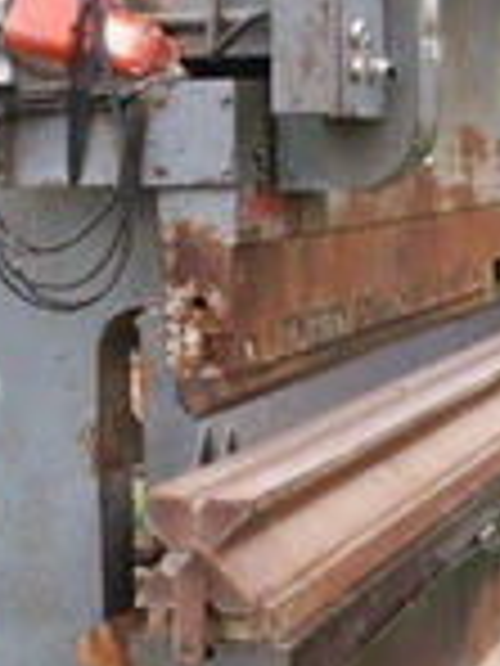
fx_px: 1868
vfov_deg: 20.2
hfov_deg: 15.2
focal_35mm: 97
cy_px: 356
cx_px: 248
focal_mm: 6
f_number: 4.5
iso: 100
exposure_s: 1/253
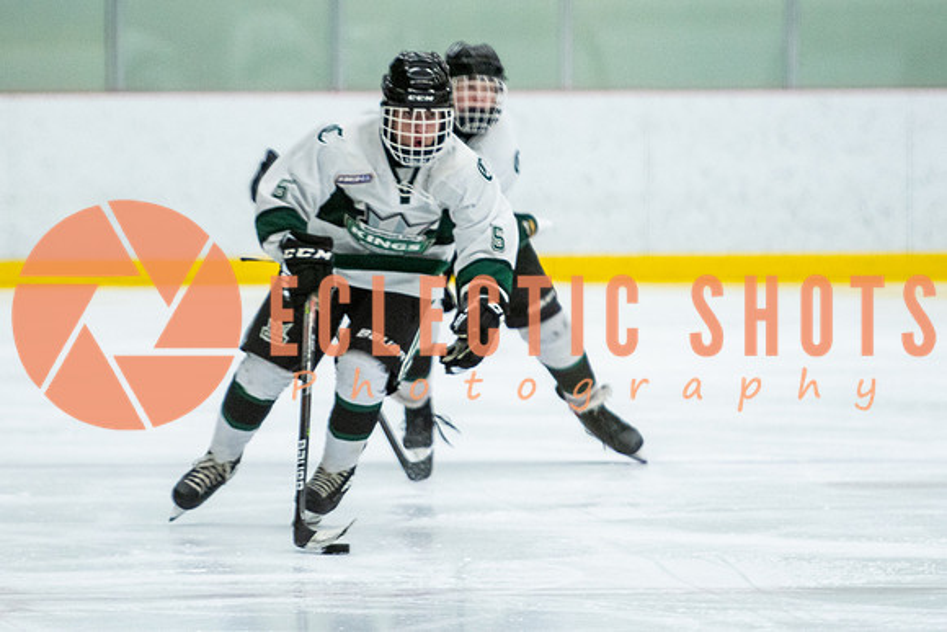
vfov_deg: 3.3
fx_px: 10844
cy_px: 258
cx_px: 386
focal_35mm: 412
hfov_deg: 5.0
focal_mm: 190
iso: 1250
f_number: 2.8
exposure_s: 1/640
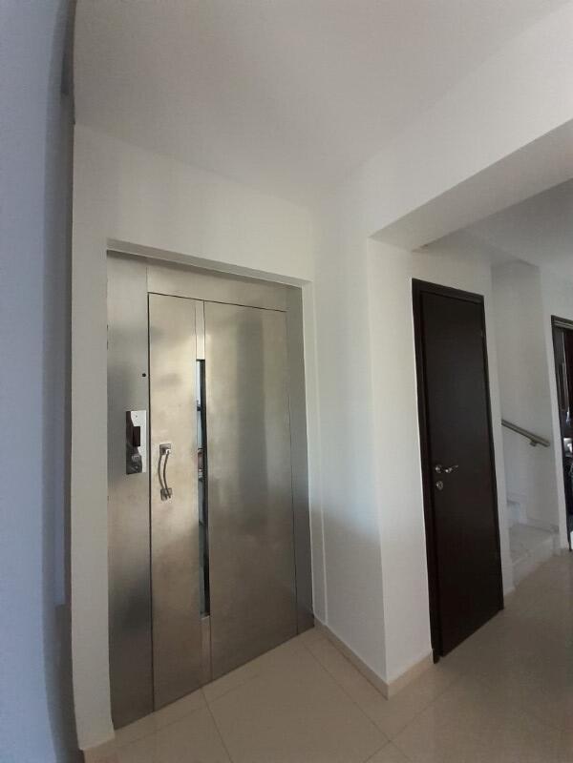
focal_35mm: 13
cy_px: 382
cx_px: 286
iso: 320
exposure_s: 1/25
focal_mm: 1.13
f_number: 2.2
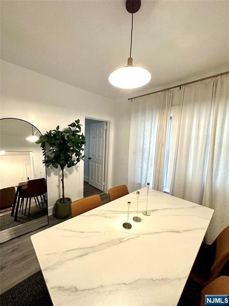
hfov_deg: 85.7
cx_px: 114
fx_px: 123
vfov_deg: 102.1
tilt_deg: -5.8
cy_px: 153
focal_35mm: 14
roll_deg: -2.7
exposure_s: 1/60
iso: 320
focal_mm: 2.22
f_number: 2.2
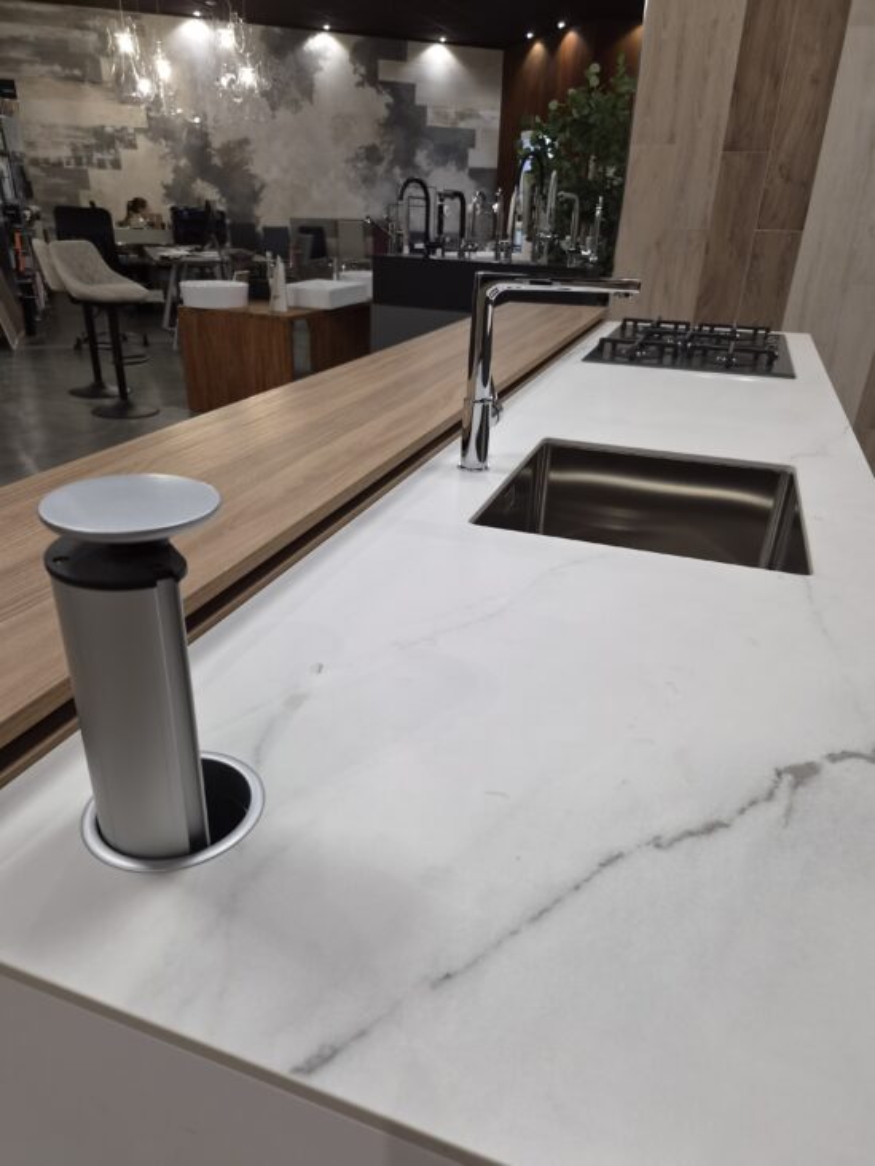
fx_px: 775
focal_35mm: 23
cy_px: 583
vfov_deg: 73.9
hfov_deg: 58.9
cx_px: 438
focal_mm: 5.4
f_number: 1.8
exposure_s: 1/100
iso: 160
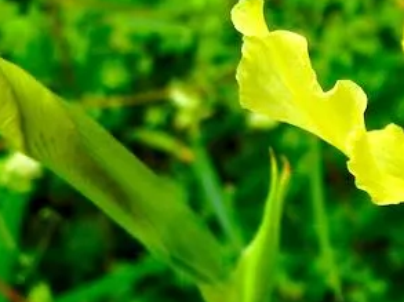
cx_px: 609
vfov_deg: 13.9
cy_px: 279
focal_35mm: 105
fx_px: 1224
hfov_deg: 16.9
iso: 160
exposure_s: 1/586
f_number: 3.5
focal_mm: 5.4
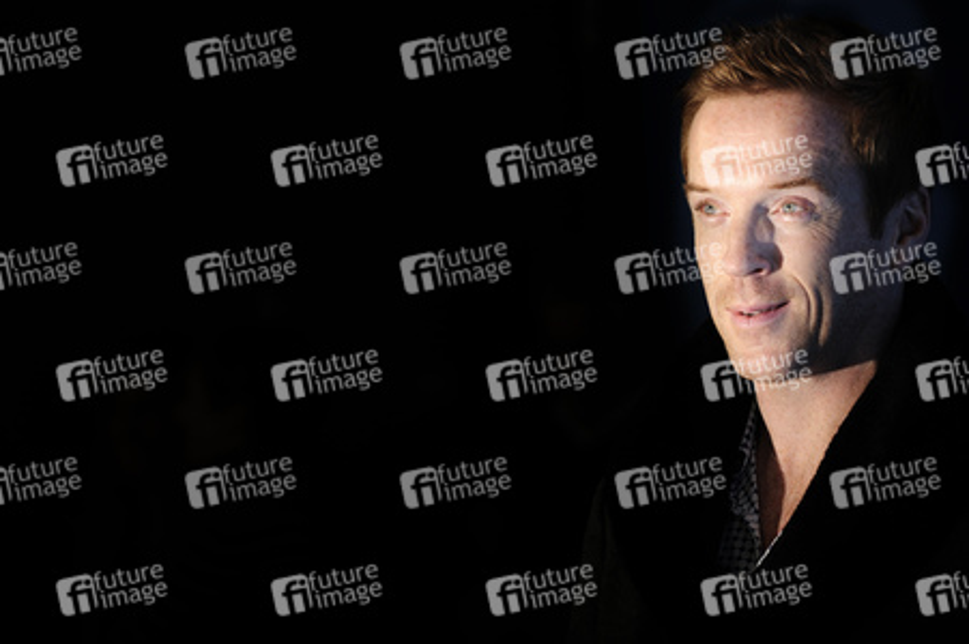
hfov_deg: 10.3
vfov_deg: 6.9
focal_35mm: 200
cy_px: 322
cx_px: 484
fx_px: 5379
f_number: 6.3
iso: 200
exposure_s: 1/200
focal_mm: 200
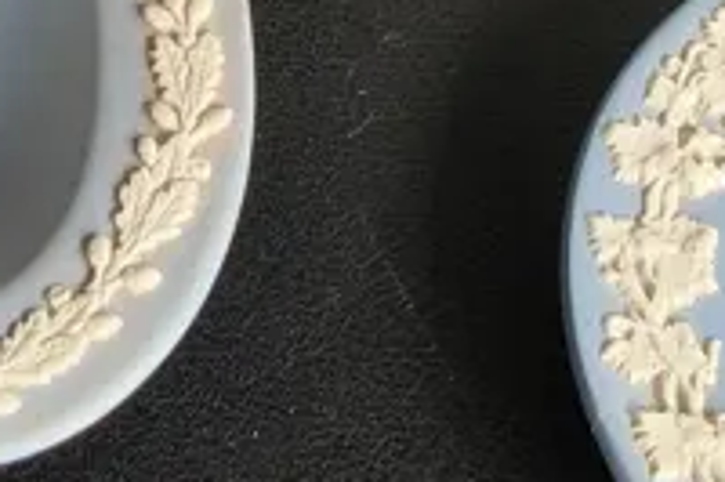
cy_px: -558
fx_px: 2898
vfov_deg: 8.8
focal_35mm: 144
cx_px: 239
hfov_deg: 14.2
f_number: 2
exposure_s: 1/100
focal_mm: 2.87
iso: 64
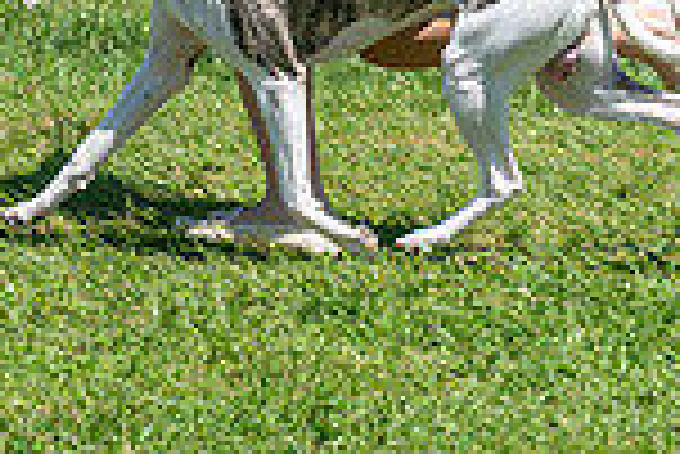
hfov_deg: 3.6
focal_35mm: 571
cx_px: 182
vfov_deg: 2.4
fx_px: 10796
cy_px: -432
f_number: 5.6
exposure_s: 1/1000
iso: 125
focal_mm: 128
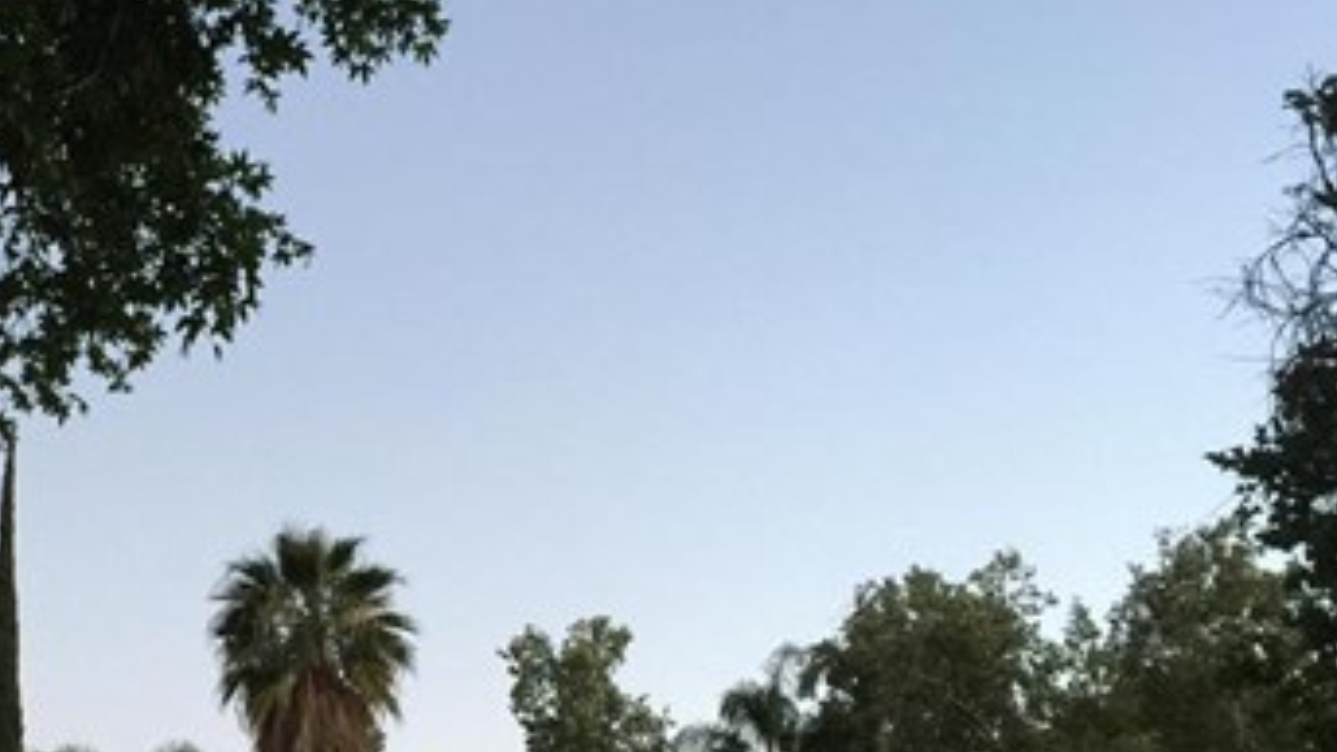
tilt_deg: +14.9
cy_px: 631
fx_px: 2092
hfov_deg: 33.6
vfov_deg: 20.1
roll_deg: -1.3
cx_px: 140
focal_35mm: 59
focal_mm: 4.15
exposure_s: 1/15
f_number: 2.2
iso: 100
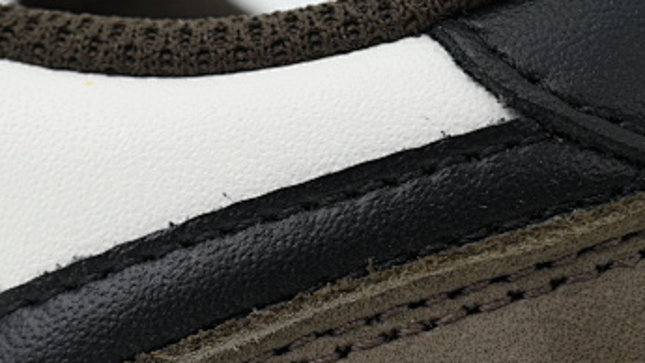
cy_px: 467
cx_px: 189
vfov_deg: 4.8
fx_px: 4275
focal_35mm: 250
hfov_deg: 8.6
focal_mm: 103
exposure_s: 1/100
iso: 400
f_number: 11
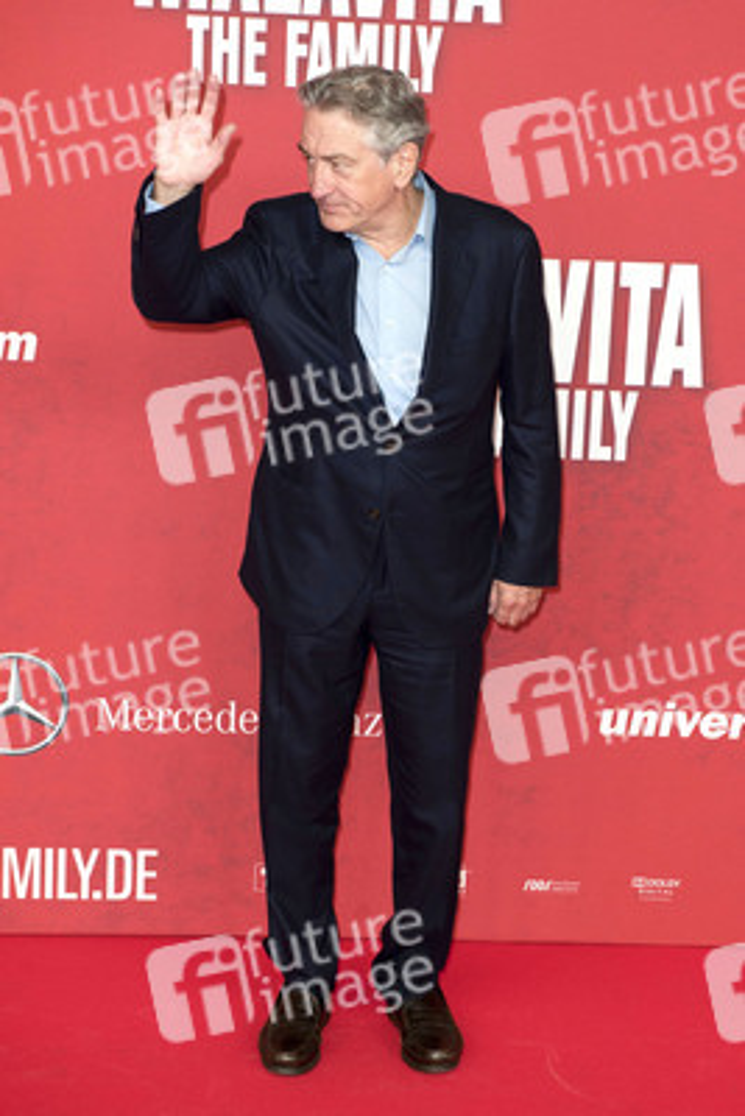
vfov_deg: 32.4
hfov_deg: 21.9
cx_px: 372
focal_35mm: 62
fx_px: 1923
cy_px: 558
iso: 800
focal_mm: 62
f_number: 5
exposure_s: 1/250
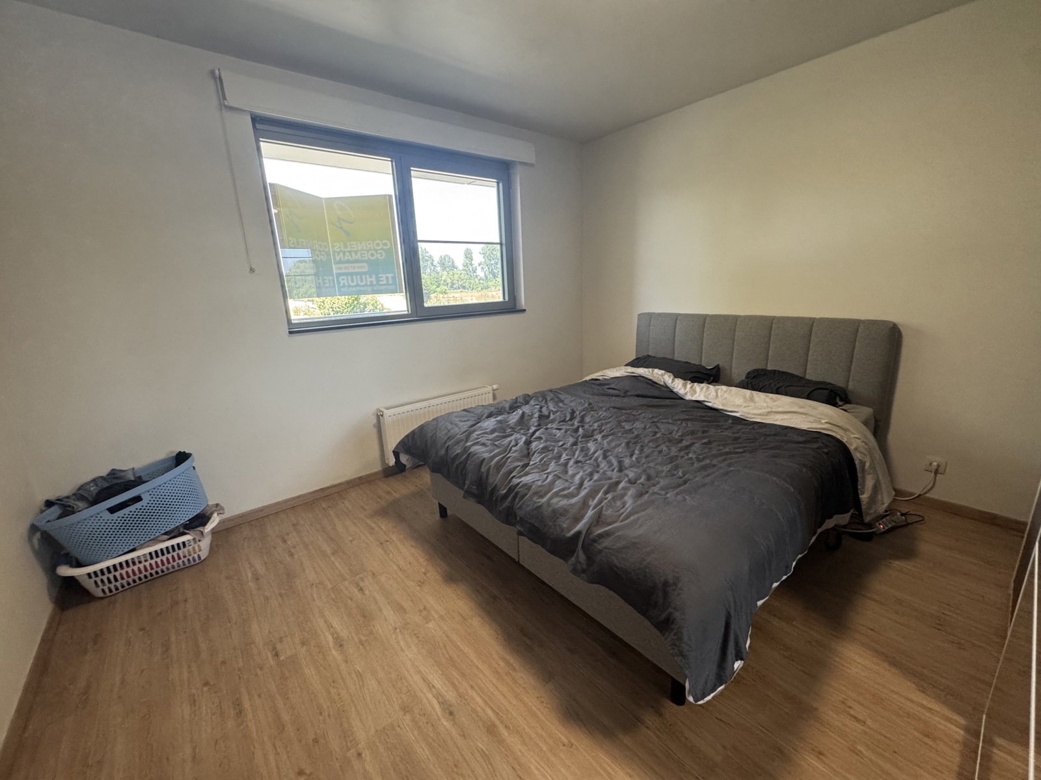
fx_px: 421
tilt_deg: -14.8
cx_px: 520
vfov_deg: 85.7
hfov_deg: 102.1
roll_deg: +2.4
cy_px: 390
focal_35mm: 14
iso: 320
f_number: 2.2
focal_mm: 2.22
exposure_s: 1/99
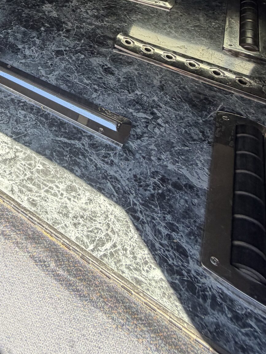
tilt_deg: -31.9
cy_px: 3
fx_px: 318
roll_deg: +4.4
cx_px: -25
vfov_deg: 48.5
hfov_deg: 38.0
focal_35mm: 31
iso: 80
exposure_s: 1/121
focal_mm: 2.22
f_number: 2.2
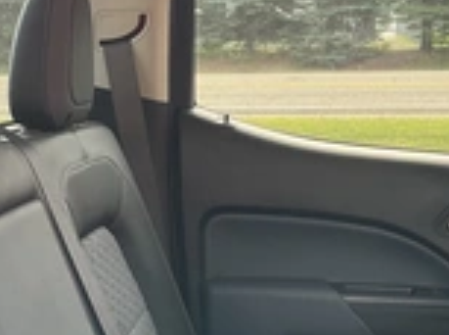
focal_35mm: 76
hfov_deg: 25.4
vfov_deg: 19.3
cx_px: 114
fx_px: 983
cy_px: 206
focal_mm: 3
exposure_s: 1/122
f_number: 1.8
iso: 50
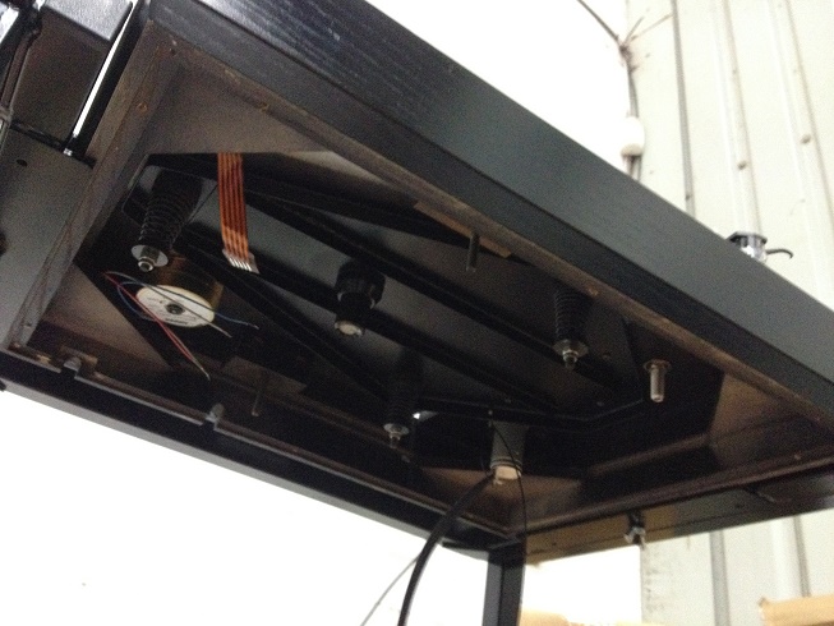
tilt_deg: +32.4
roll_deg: -10.8
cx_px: 417
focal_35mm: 35
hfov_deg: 52.6
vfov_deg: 40.7
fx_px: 843
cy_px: 313
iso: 640
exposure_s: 1/15
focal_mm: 4.28
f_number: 2.4
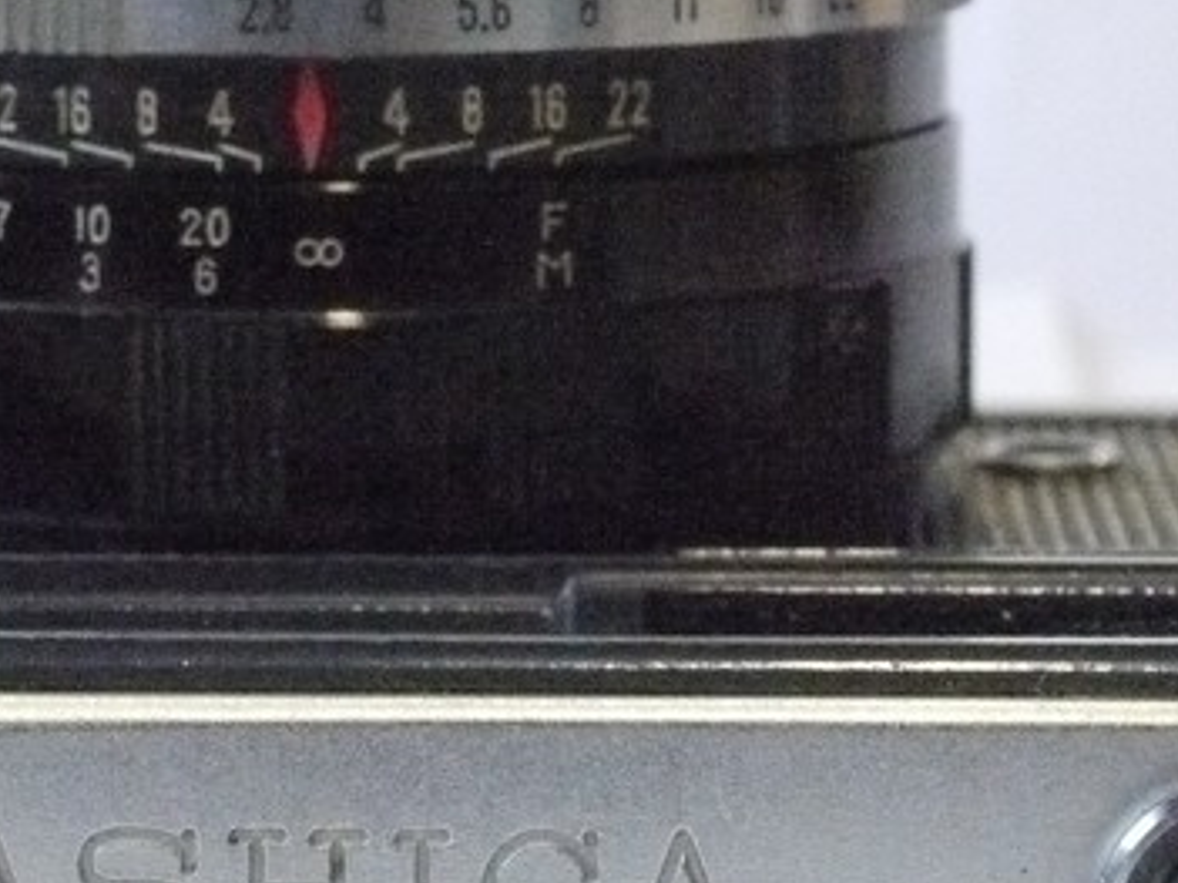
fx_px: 6974
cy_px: 181
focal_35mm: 205
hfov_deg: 9.6
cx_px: 366
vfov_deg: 7.2
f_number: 9
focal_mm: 30
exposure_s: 1/125
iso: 3200
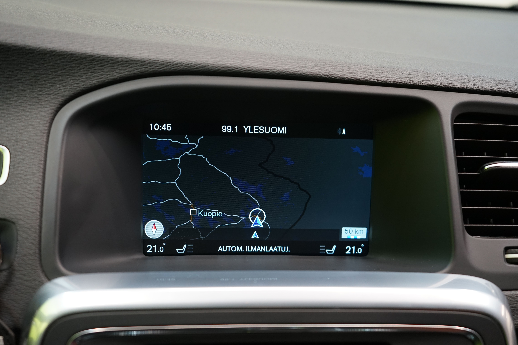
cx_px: 259
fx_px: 590
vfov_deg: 32.6
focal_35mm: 41
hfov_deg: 47.4
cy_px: 172
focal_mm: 41
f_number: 4.5
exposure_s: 1/30
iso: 800
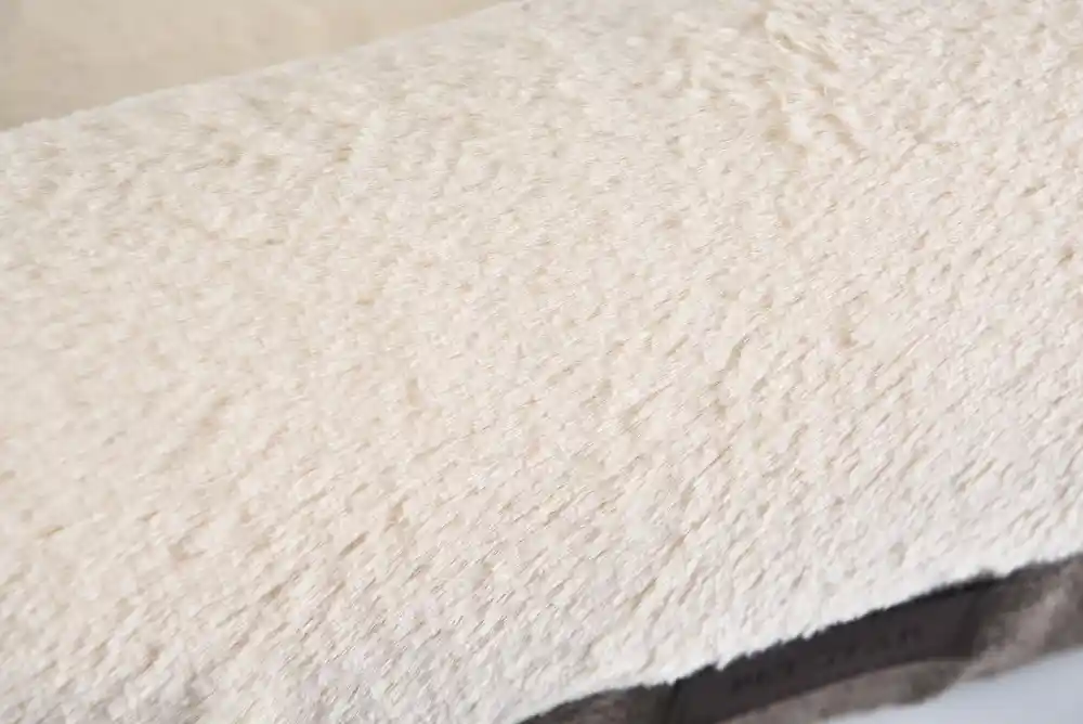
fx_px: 2107
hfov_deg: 28.8
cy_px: 362
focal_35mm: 70
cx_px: 542
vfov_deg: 19.5
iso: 320
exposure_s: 1/125
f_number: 11
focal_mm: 70
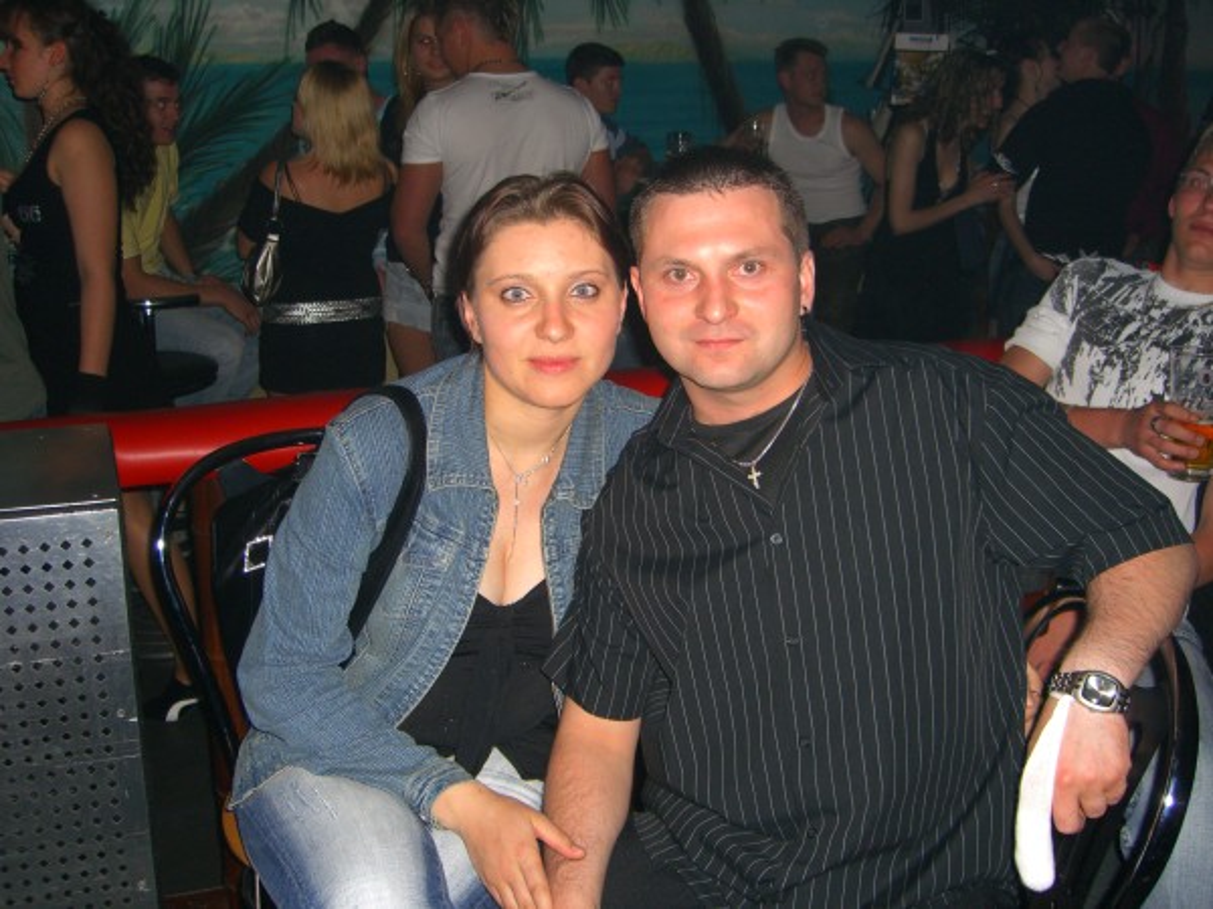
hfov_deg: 49.0
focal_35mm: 38
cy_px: 454
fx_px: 1332
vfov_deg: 37.7
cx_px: 606
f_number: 2.8
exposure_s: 1/60
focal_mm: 7.9
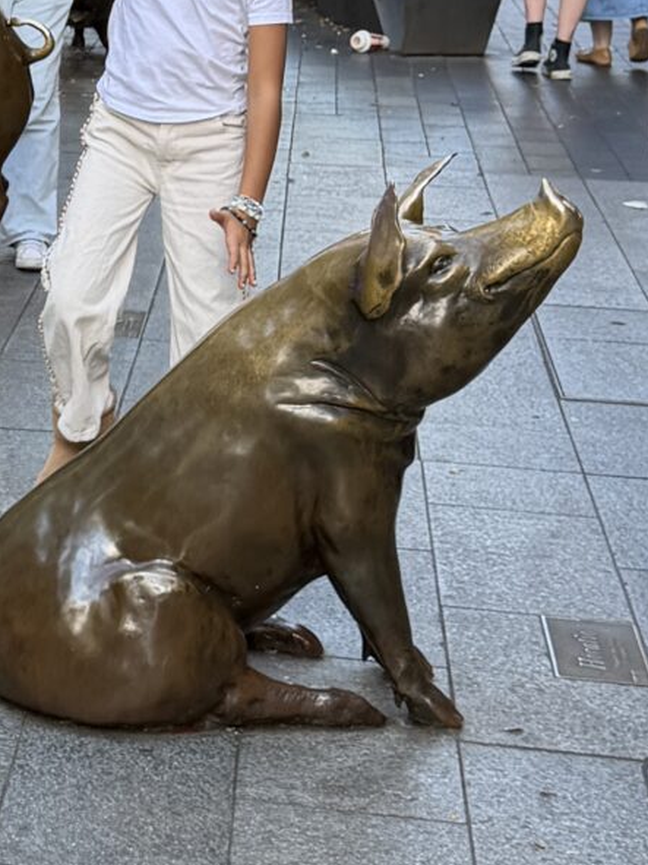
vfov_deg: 18.9
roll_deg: -3.0
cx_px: -331
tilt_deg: -12.9
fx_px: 2597
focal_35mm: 104
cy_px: 313
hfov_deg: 13.4
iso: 80
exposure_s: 1/245
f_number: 1.78
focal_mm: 6.76
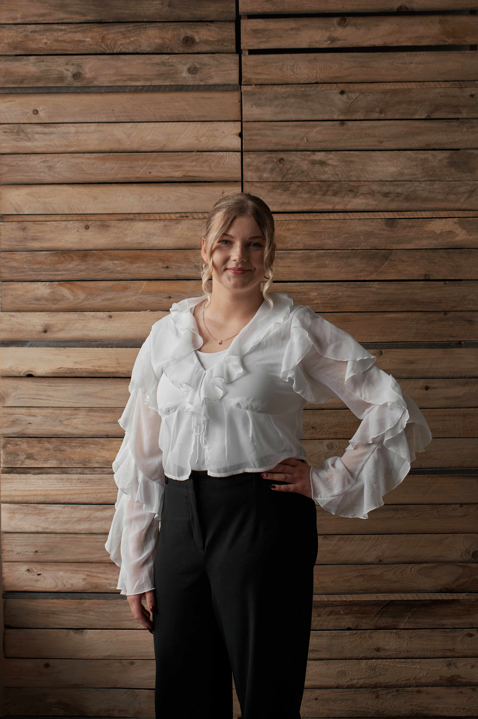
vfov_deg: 19.5
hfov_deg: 13.0
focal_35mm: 105
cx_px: 239
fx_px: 2095
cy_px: 360
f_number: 2.8
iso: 160
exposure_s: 1/125
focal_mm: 70
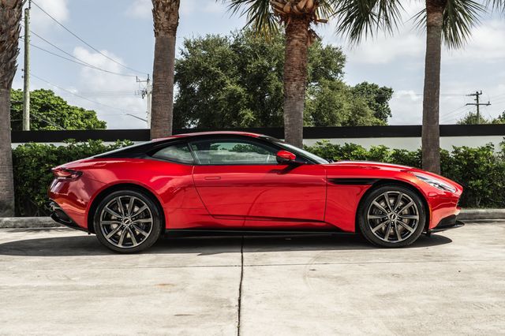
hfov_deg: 35.5
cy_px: 162
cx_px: 289
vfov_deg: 24.1
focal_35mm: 56
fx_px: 788
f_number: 8
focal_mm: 40
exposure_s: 1/125
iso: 200
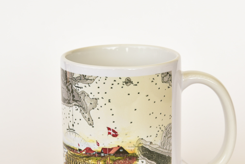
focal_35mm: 116
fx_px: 790
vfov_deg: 11.8
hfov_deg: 17.6
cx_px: 118
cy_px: 108
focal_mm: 60
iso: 400
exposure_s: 1/125
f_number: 8
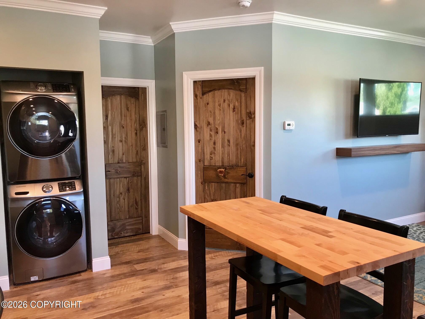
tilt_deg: -6.3
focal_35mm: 28
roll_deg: +0.2
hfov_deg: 63.4
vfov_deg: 49.7
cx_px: 212
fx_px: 344
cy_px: 160
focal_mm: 3.99
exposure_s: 1/24
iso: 40
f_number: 1.8
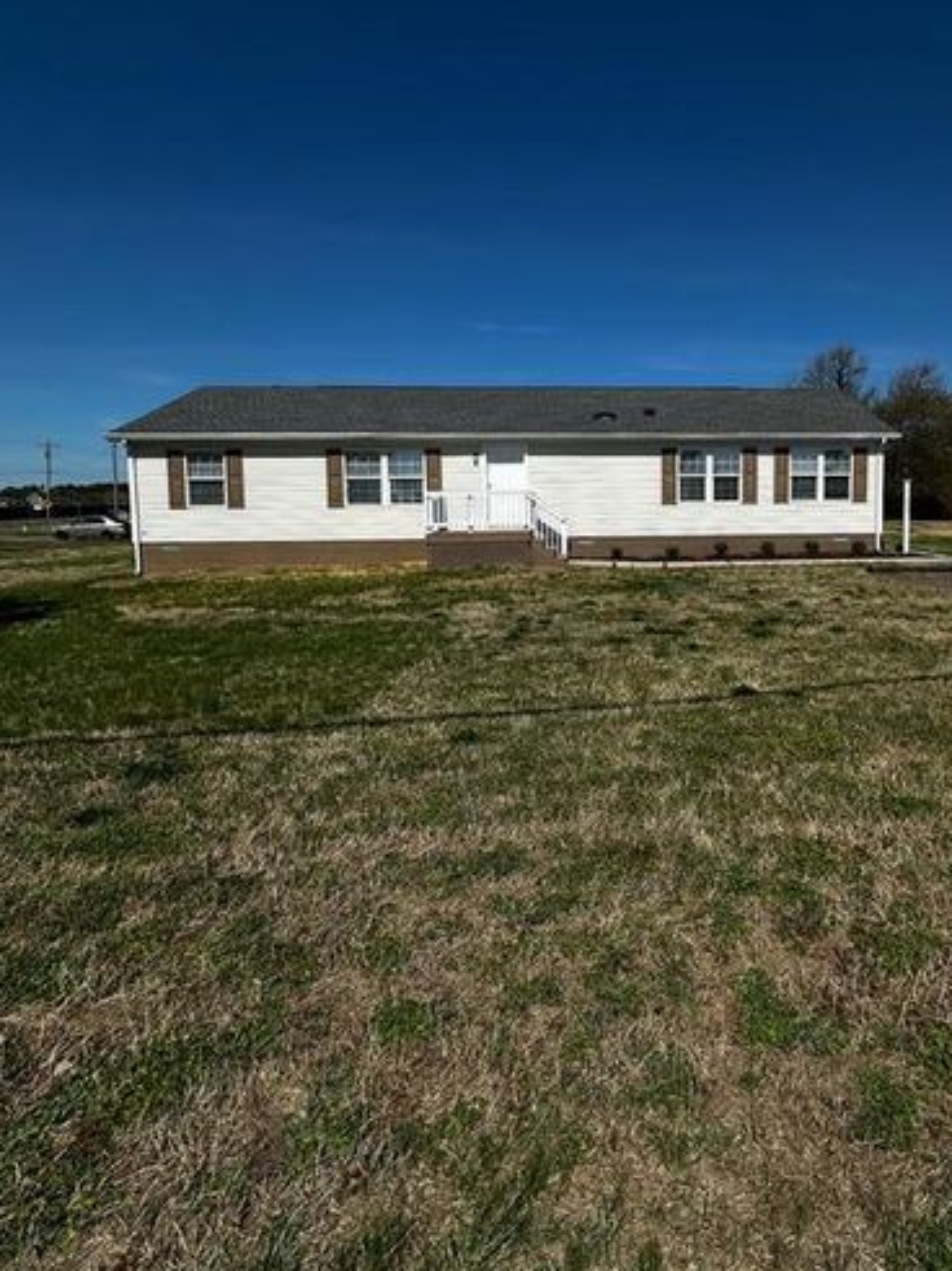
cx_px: 629
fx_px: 697
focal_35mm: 19
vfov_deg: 84.2
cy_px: 550
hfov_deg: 66.9
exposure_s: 1/4831
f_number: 2.2
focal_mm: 2.22
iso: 50
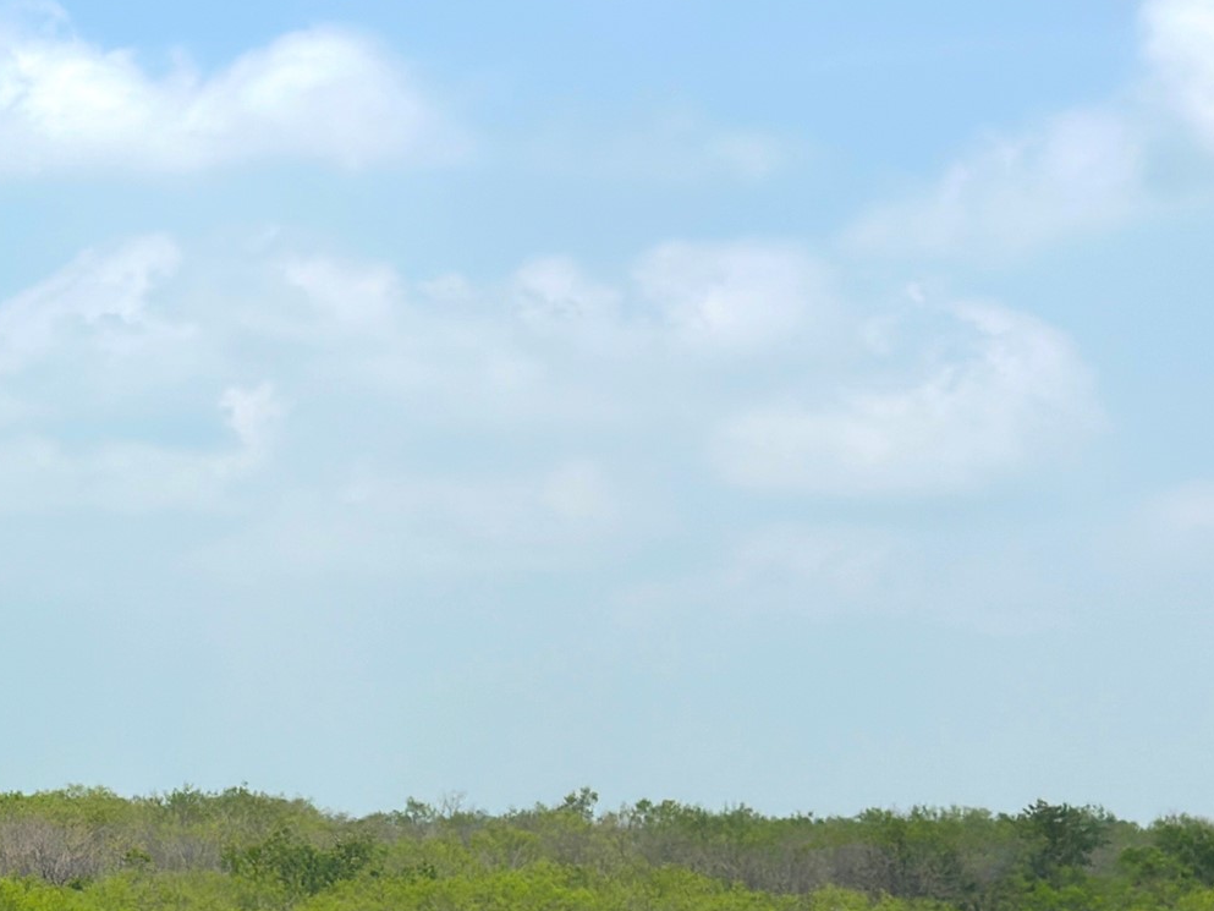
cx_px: 26
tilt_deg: +3.1
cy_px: 687
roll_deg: -1.8
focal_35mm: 99
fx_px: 3472
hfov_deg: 19.3
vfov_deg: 14.9
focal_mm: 6.86
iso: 100
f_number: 1.78
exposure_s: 1/12048
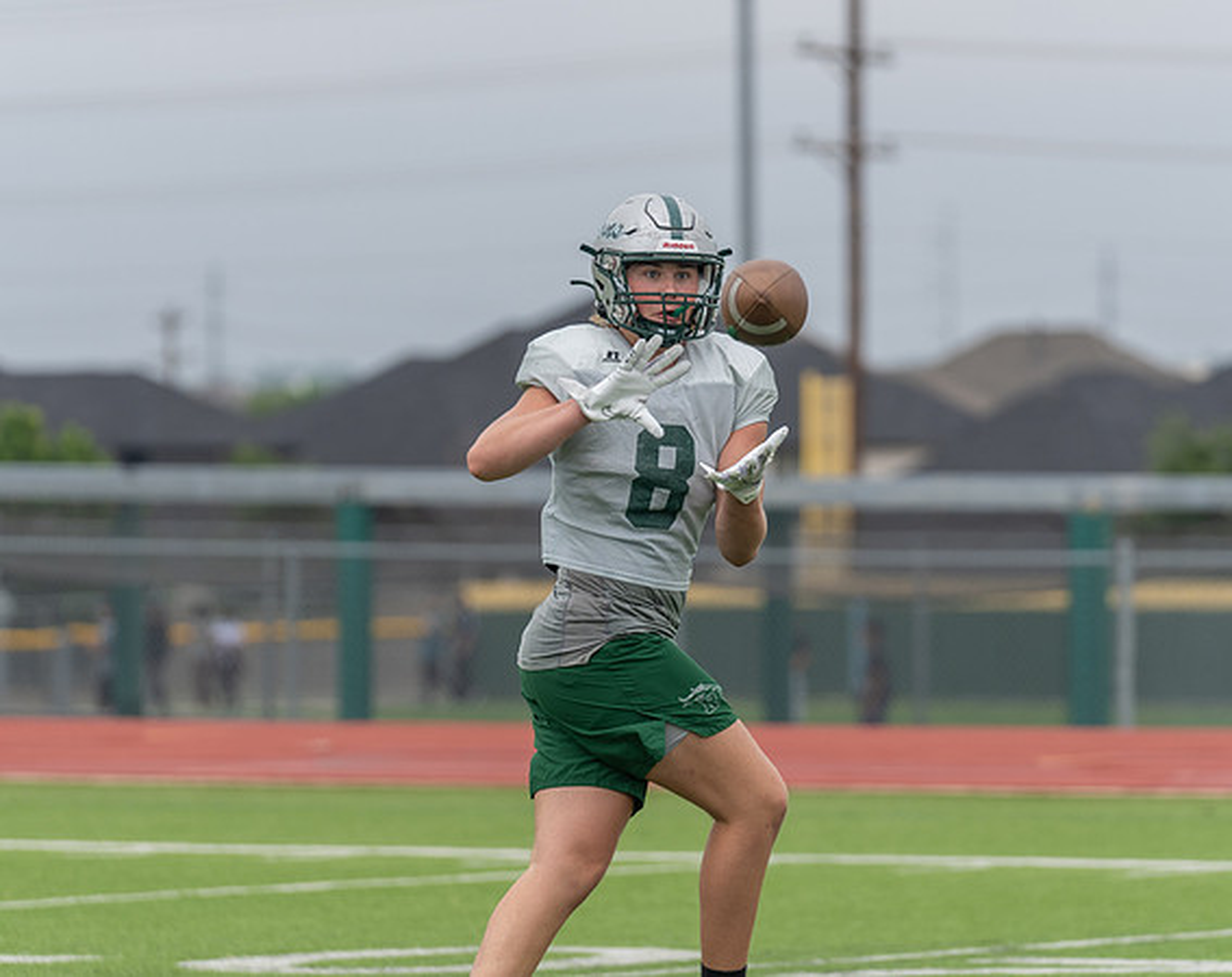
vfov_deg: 5.4
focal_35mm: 284
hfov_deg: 6.8
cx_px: 580
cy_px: 453
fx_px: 10336
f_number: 3.5
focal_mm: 200
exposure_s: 1/1250
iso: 200
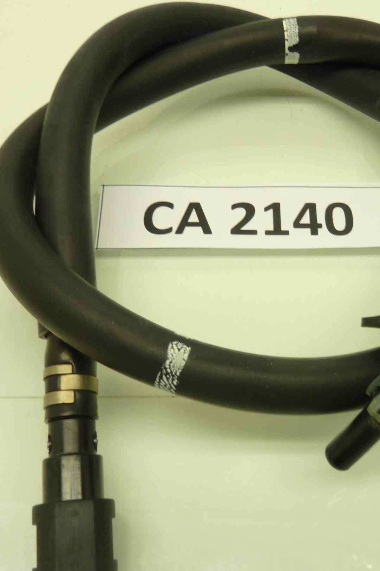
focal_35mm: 41
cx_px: 239
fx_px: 649
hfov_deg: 32.5
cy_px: 300
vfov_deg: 47.4
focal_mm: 4.1
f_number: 3.3
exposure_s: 1/25
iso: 80
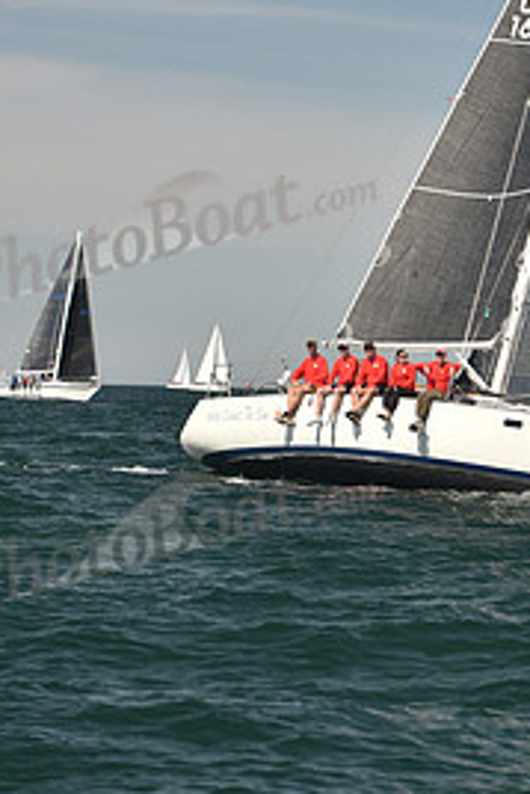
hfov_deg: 6.9
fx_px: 4389
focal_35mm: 199
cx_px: 531
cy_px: 39
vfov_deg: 10.3
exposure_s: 1/640
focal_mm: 92
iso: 250
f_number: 5.6
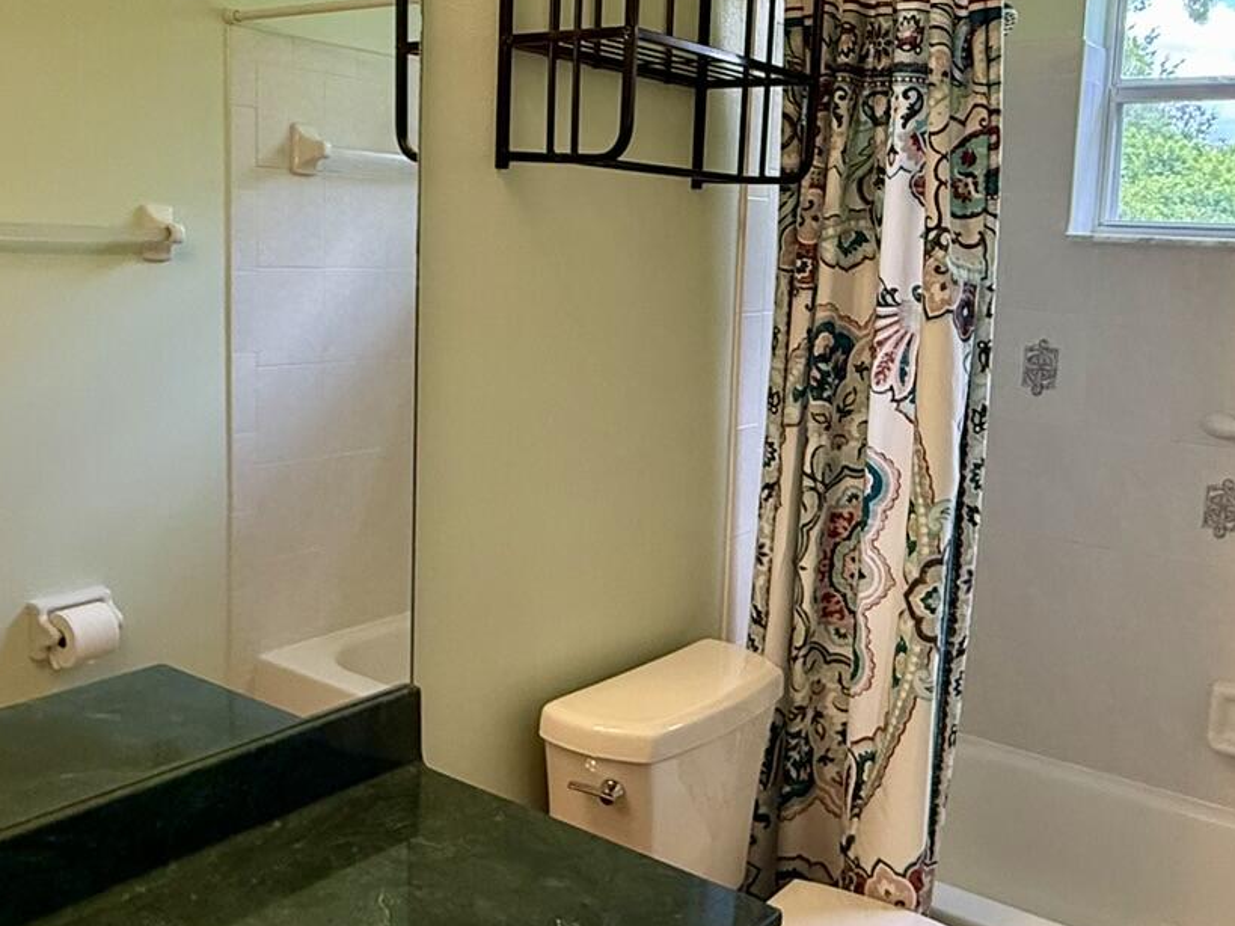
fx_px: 1249
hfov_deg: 52.4
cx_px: 712
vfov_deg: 40.6
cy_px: 410
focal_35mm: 35
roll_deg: -2.6
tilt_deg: -8.1
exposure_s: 1/120
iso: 250
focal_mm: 2.22
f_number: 2.2
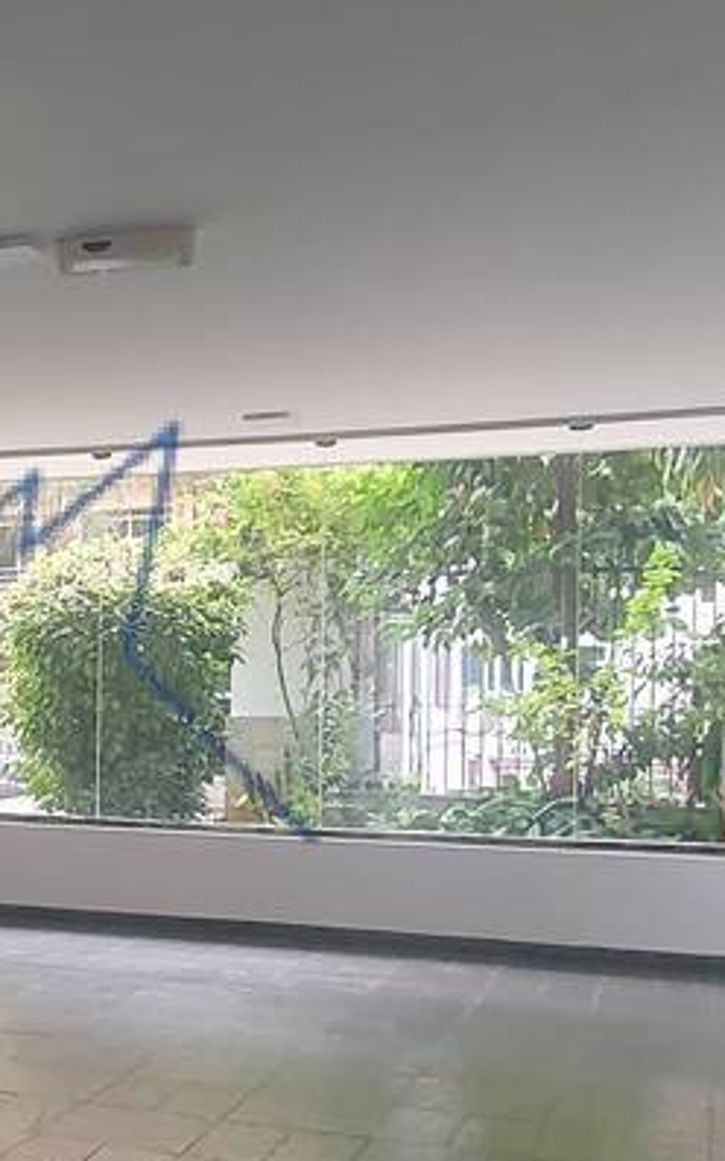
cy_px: 655
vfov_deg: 40.2
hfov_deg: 23.6
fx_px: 1581
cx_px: -146
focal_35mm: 50
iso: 160
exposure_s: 1/60
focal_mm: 1.8
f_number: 2.2
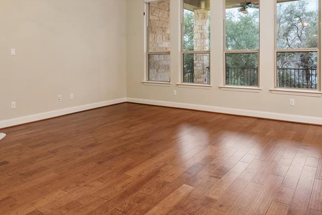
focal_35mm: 30
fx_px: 268
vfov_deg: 42.5
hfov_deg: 61.9
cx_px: 155
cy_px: 58
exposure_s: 1/1.25
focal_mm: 17
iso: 400
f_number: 8
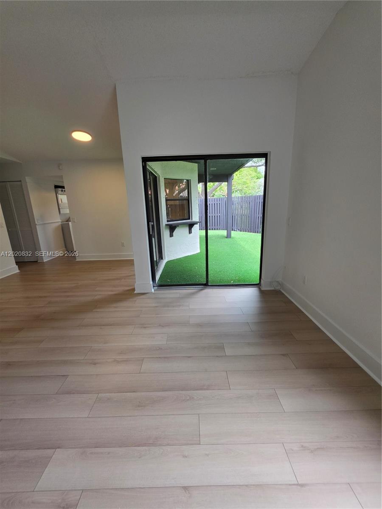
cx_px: 191
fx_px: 191
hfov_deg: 89.9
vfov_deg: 106.2
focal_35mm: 13
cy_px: 254
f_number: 1.9
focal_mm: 2.2
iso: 100
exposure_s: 1/120
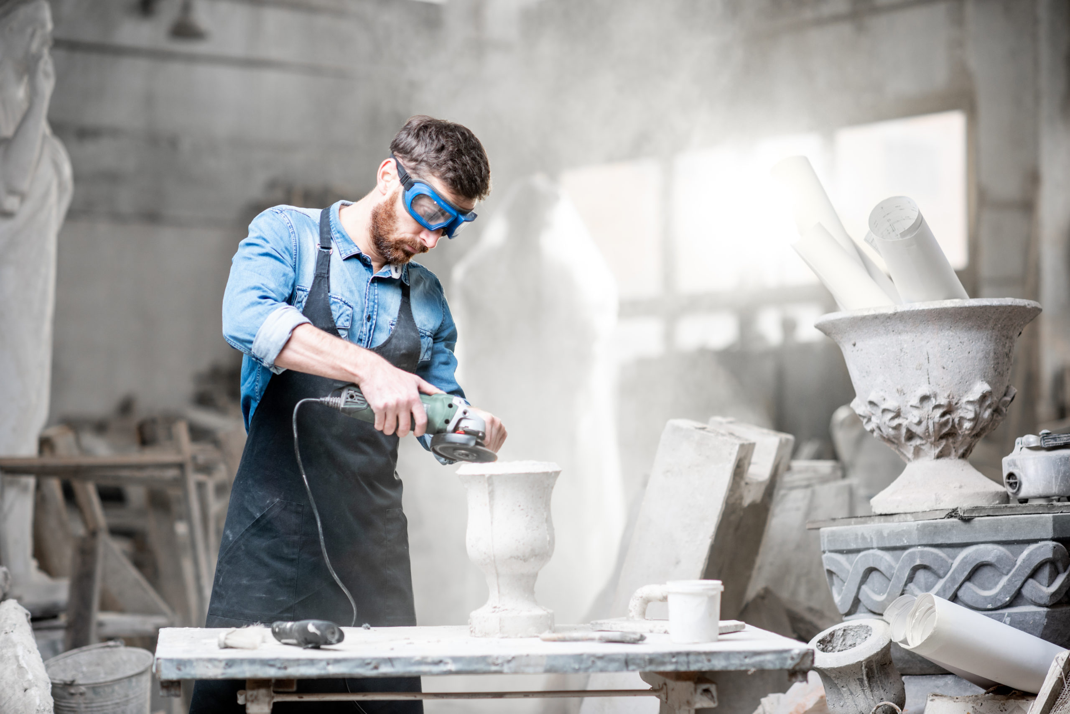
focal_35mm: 85
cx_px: 535
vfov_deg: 16.1
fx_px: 2527
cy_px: 357
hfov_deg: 23.9
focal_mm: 85
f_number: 2.2
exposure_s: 1/200
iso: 320
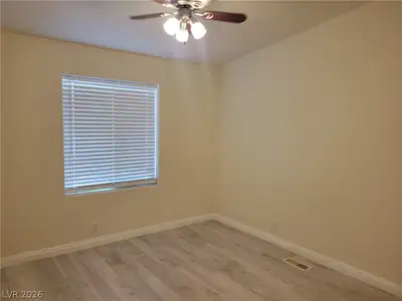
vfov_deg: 53.1
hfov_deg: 67.3
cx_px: 201
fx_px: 302
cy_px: 150
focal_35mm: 26
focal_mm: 5.4
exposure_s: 1/60
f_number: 1.8
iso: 200
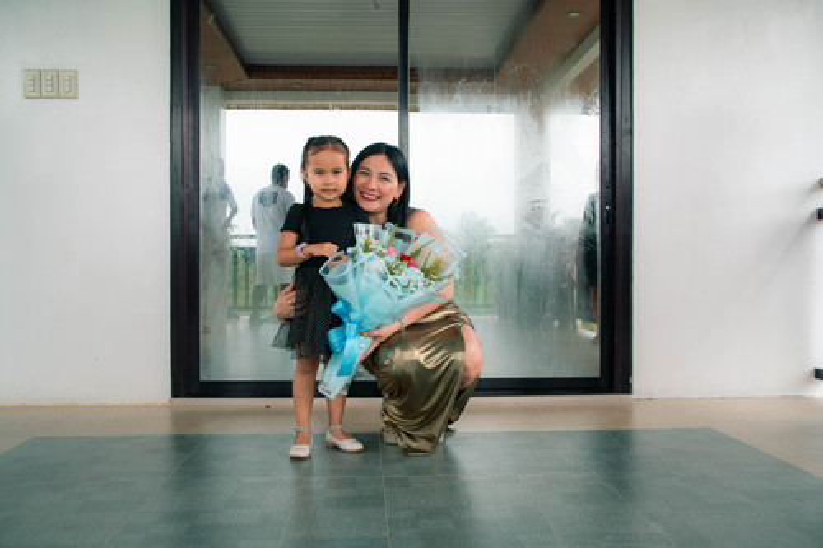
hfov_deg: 54.5
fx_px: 800
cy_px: 274
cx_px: 412
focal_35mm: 35
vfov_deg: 37.8
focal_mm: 35
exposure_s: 1/125
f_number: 4
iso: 500
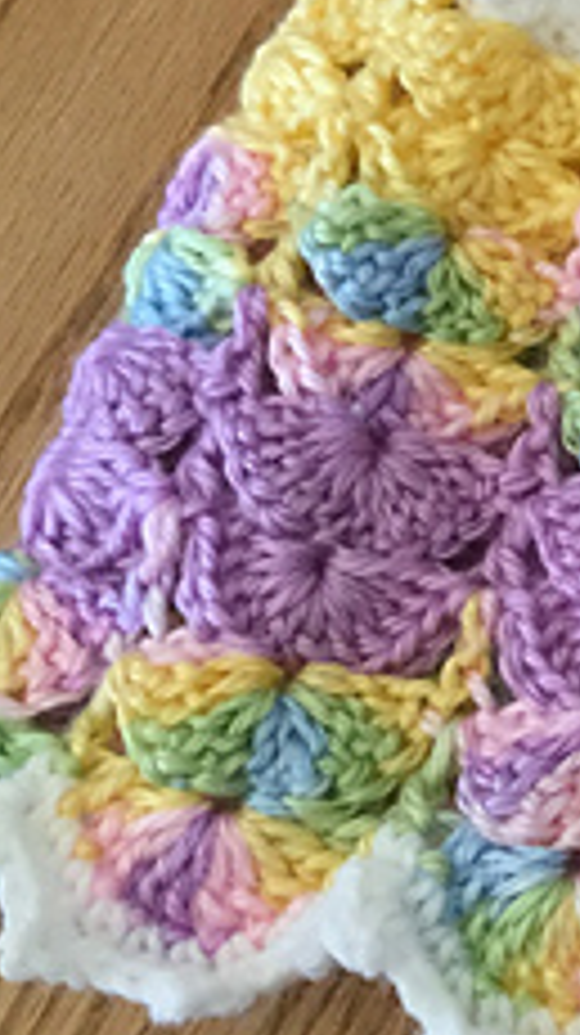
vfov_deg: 22.6
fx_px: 2576
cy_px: 315
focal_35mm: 94
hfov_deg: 11.2
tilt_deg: -70.8
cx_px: 1299
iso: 100
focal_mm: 3.3
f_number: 2.4
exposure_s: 1/30
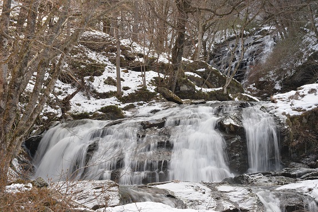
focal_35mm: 98
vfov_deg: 13.9
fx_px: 865
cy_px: 106
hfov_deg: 20.8
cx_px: 159
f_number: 22
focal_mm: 98
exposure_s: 1/8
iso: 100
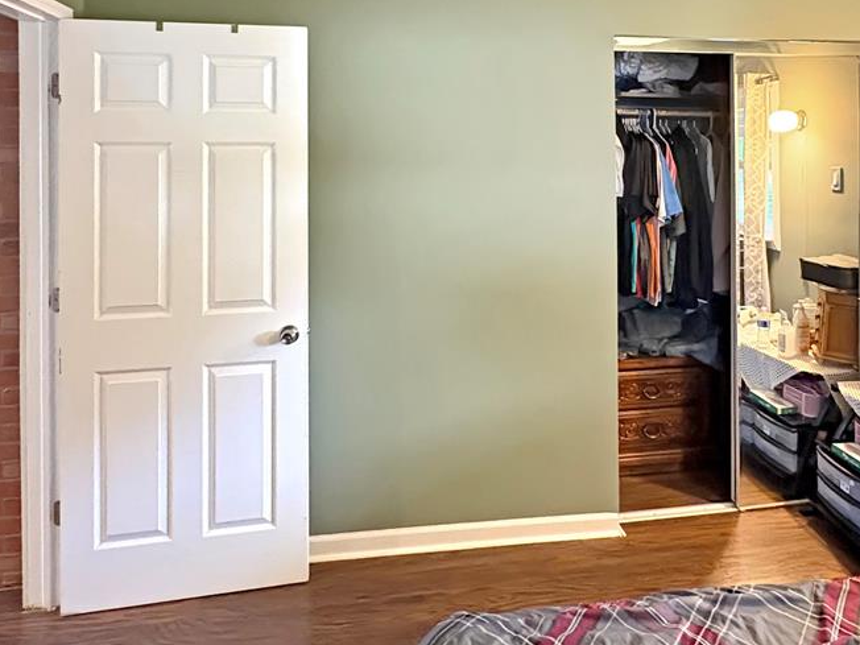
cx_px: 522
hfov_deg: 75.4
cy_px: 288
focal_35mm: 22
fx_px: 547
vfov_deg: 60.9
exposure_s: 1/40
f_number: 2.2
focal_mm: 2.22
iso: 1000
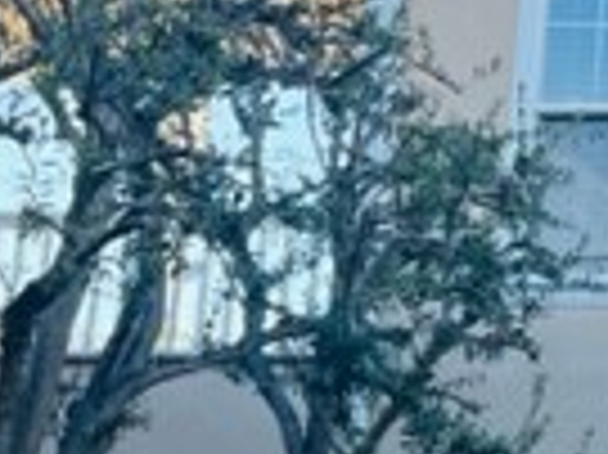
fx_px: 2158
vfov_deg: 11.9
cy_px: 432
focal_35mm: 123
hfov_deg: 13.9
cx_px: 1157
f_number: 1.5
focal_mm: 5.7
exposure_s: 1/894
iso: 50
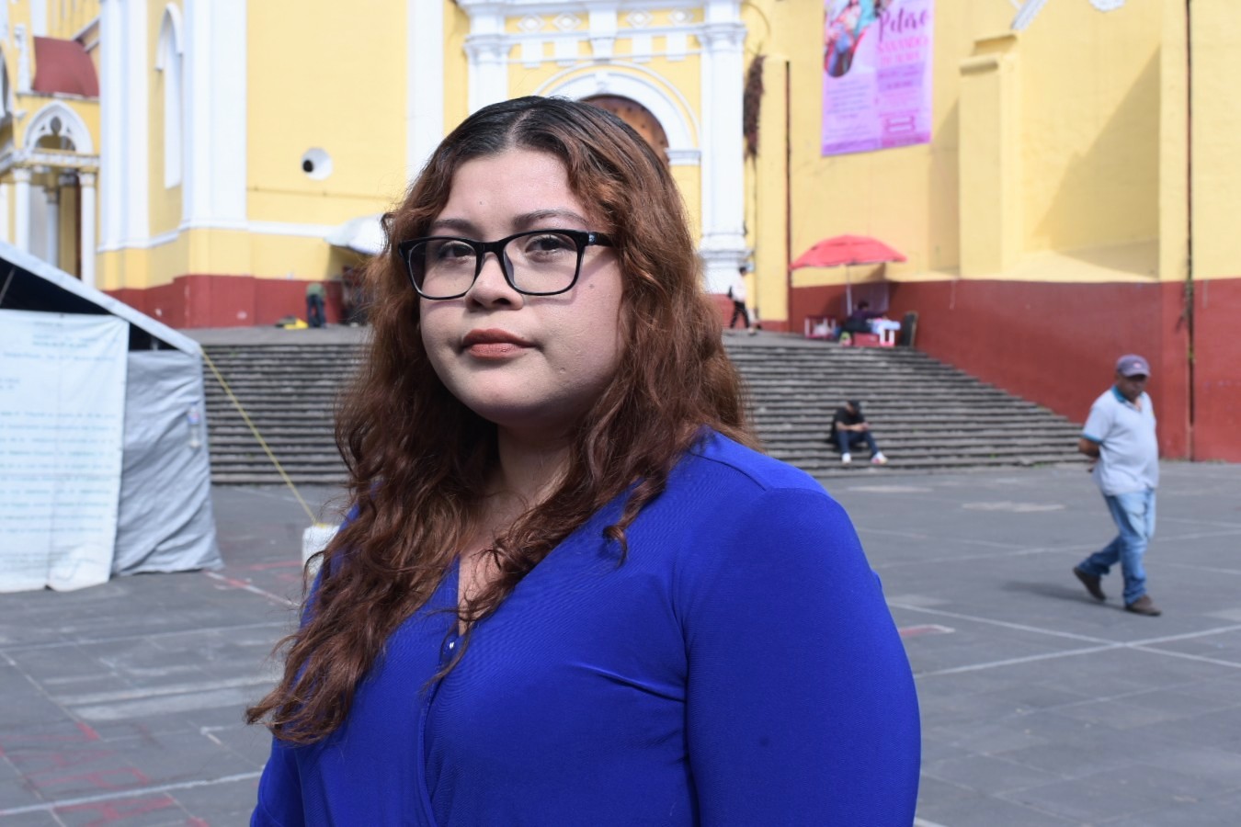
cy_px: 414
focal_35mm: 35
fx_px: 1206
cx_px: 620
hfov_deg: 54.4
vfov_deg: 37.9
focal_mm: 35
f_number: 9
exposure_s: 1/125
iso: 160
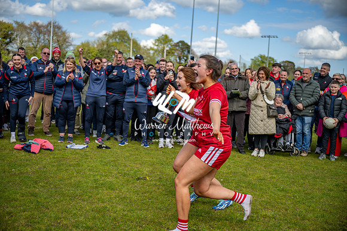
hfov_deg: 41.9
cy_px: 116
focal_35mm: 47
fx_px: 453
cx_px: 174
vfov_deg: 28.7
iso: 100
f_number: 2.8
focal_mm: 47
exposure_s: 1/1600
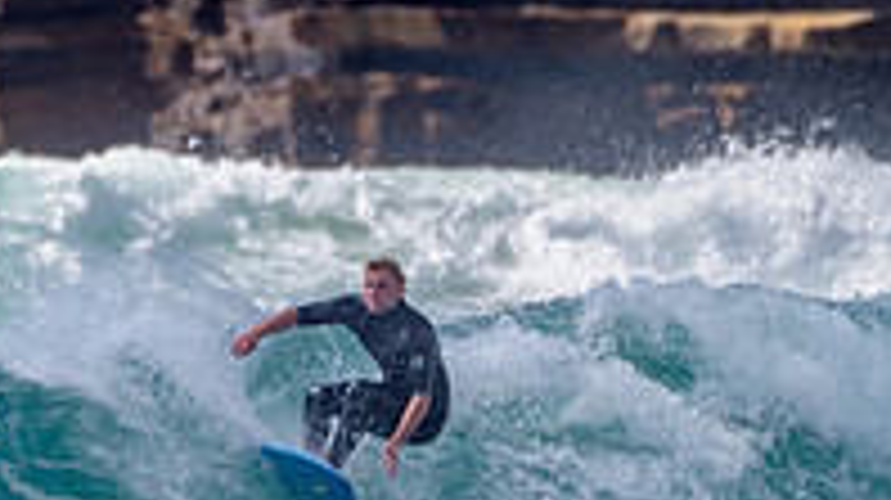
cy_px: 532
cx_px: 300
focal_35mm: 1885
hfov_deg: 1.1
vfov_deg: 0.6
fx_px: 44499
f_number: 5.6
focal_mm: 500
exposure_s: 1/2000
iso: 125
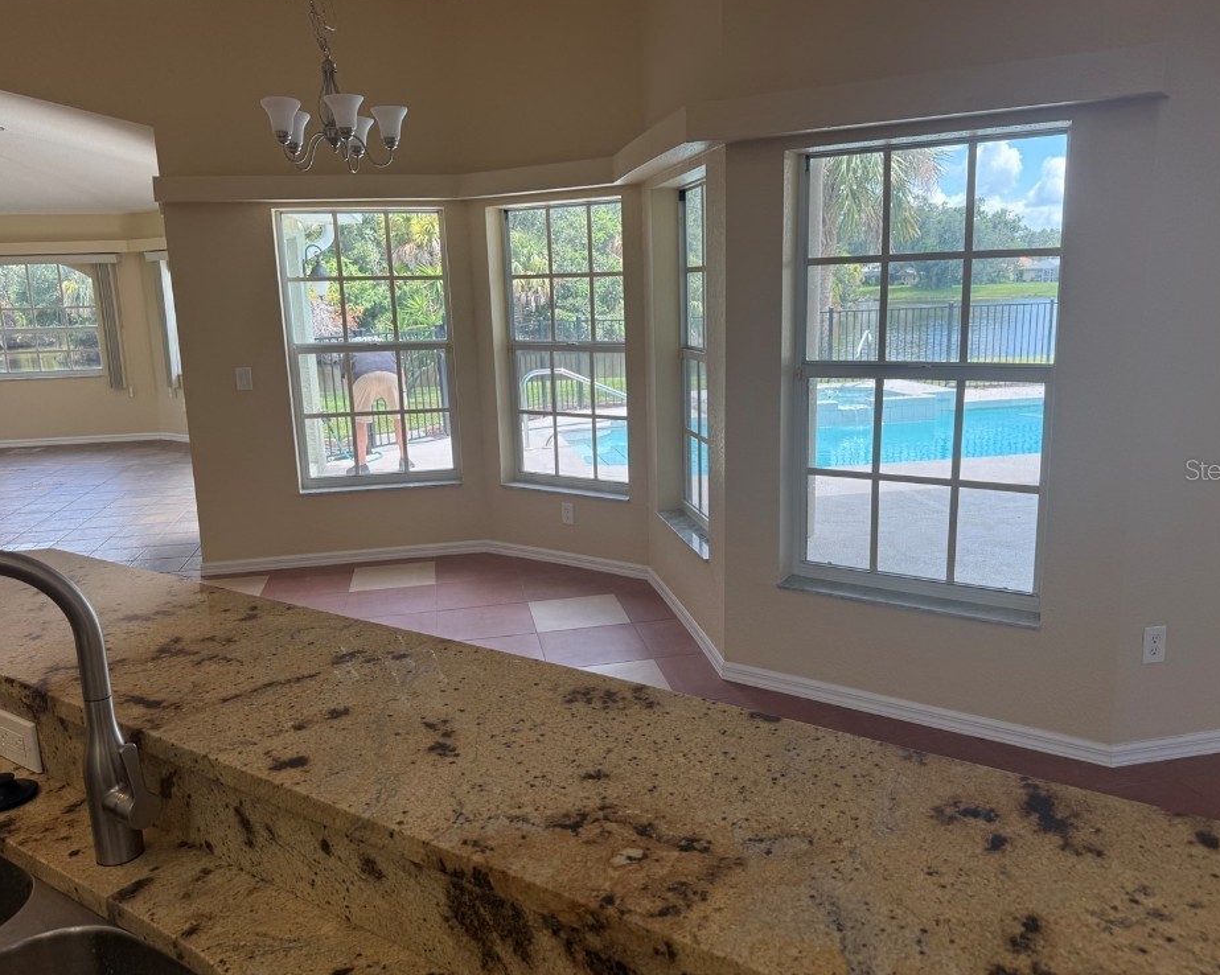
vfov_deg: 54.9
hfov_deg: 66.0
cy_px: 469
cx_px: 633
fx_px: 939
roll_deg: +1.7
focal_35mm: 26
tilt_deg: -10.2
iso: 80
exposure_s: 1/412
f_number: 1.78
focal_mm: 6.76
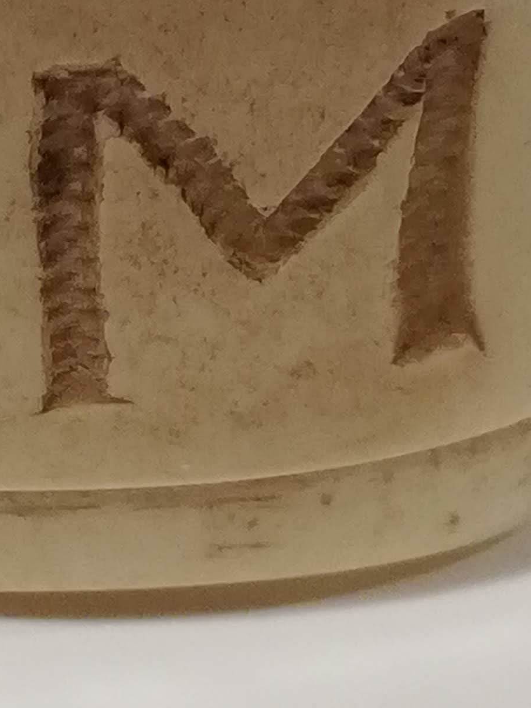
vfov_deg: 10.4
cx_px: 63
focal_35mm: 187
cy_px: -123
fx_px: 3823
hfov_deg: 7.9
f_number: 2.2
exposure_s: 1/50
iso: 100
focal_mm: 3.81
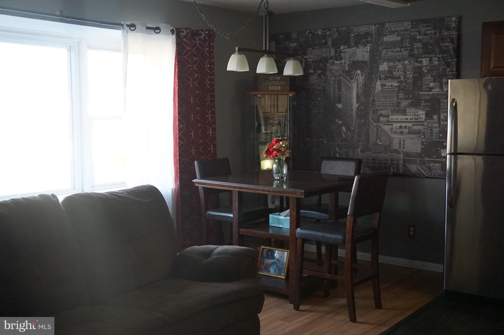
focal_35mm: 44
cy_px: 168
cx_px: 252
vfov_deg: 30.8
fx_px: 608
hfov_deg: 45.0
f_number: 4.5
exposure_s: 1/160
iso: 2000
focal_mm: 29
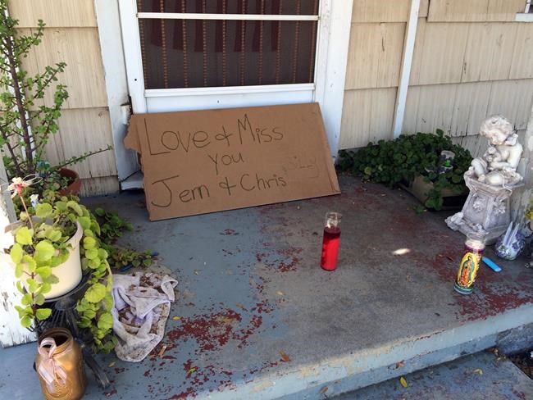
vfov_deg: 48.3
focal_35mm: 29
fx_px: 447
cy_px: 200
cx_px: 266
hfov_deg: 61.6
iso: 32
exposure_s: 1/193
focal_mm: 4.15
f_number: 2.2
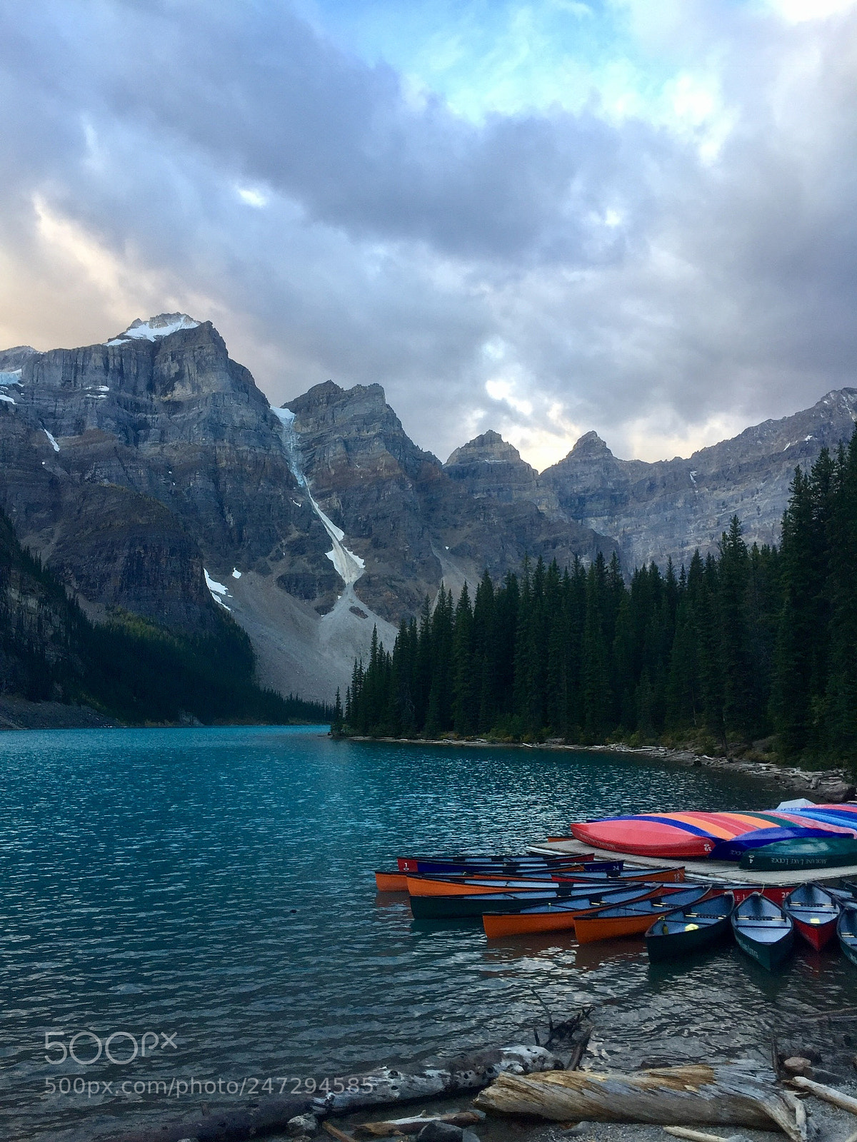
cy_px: 571
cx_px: 428
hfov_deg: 48.2
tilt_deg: +7.2
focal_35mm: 29
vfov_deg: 61.7
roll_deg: +0.2
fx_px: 957
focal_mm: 4.15
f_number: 2.2
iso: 40
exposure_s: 1/60
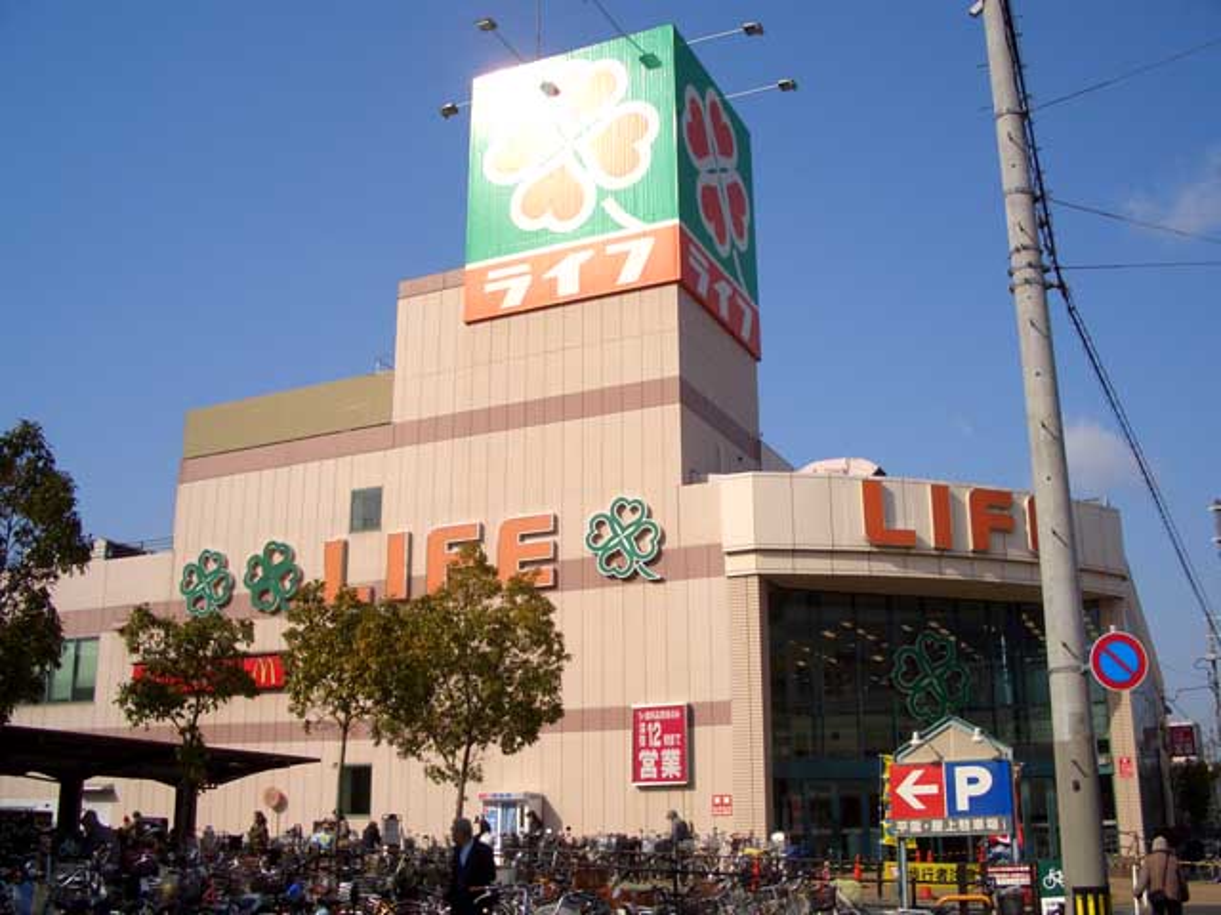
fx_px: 1235
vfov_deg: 40.7
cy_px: 458
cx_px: 610
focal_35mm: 35
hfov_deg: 52.6
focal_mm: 5.8
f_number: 4.3
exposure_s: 1/800
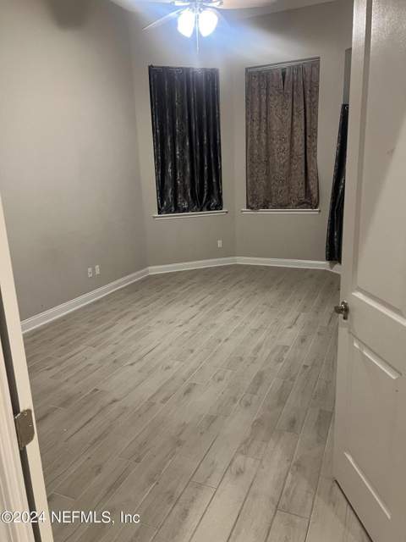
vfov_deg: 67.3
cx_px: 203
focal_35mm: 26
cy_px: 271
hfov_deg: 53.1
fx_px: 407
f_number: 1.5
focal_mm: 5.7
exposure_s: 1/60
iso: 200
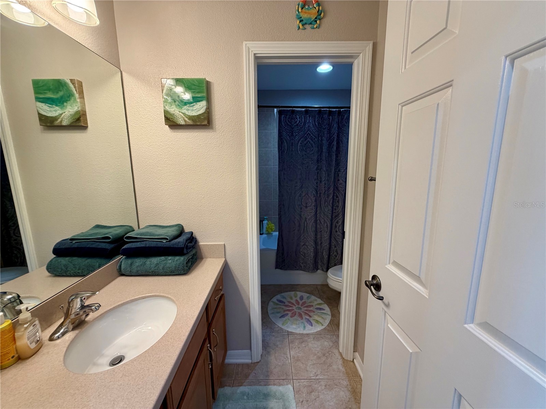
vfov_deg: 85.7
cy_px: 204
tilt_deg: -10.0
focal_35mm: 14
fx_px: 221
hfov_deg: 102.1
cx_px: 273
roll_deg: +0.5
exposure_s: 1/120
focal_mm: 2.22
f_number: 2.2
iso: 200
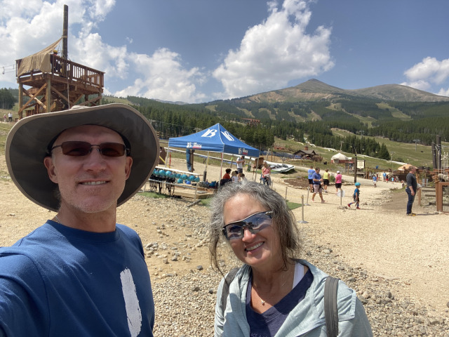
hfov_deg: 73.9
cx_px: 224
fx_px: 298
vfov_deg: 58.9
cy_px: 168
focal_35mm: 23
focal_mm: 2.71
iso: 25
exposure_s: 1/675
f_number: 2.2
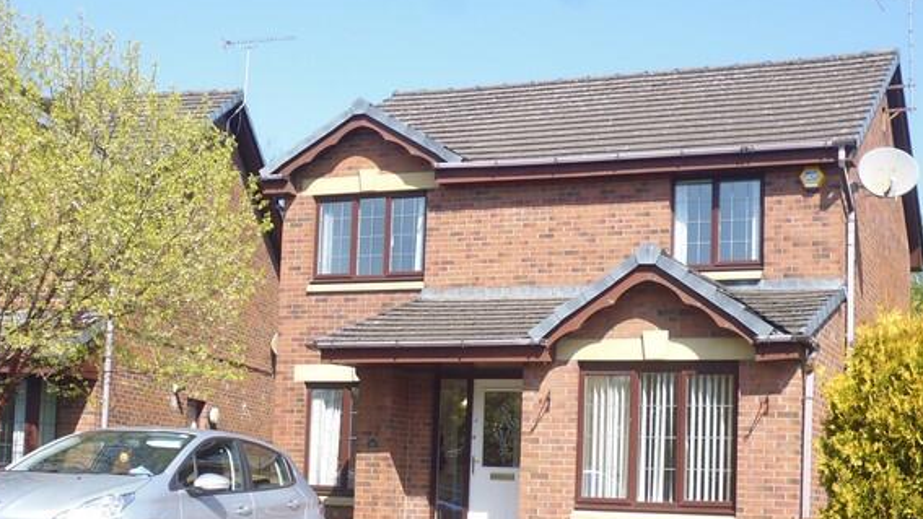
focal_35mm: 63
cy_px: 373
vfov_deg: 19.0
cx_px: 448
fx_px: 1542
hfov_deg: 33.3
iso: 100
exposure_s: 1/500
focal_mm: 7.2
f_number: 3.6
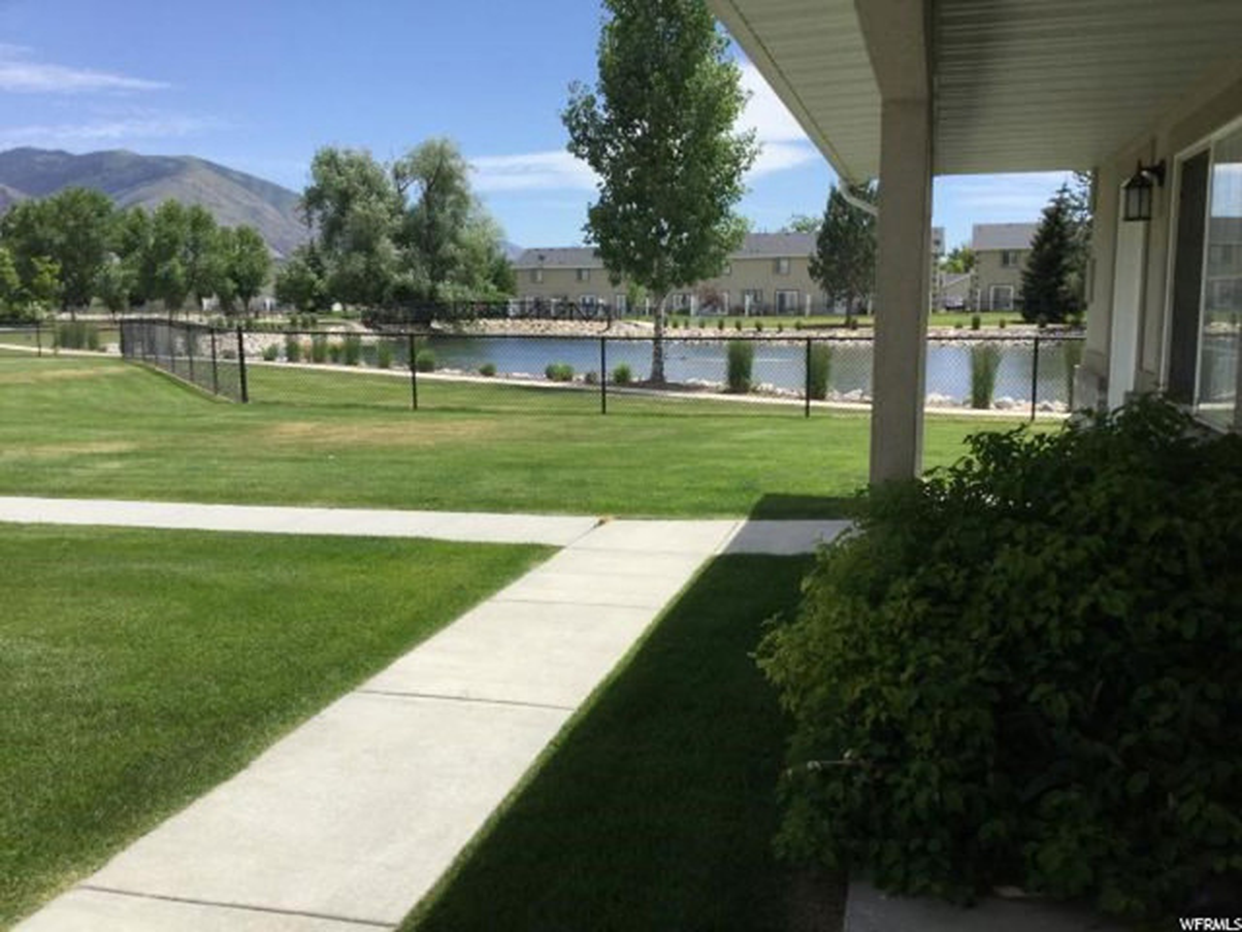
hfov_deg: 58.4
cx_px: 621
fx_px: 1112
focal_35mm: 31
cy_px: 466
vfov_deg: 45.4
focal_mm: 3.3
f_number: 2.4
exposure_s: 1/1567
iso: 25
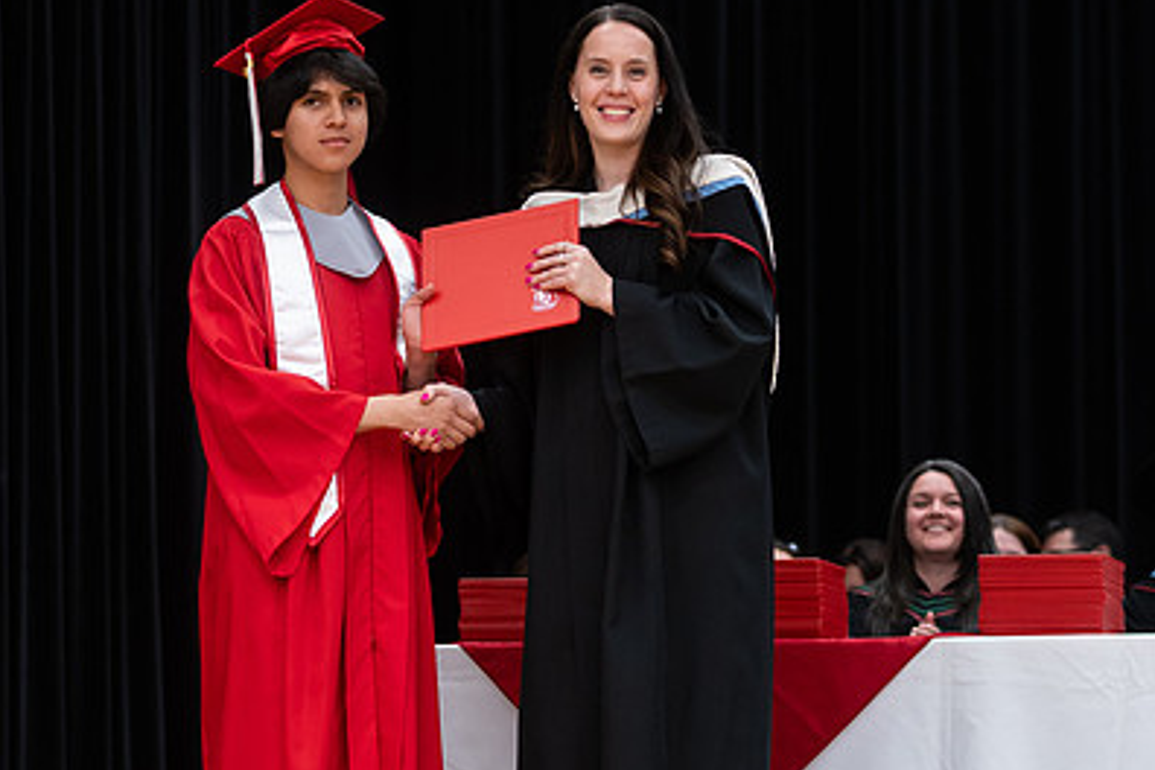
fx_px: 5133
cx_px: 627
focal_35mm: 160
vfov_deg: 8.6
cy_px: 594
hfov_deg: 12.8
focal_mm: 85
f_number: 2.8
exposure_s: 1/200
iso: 1000
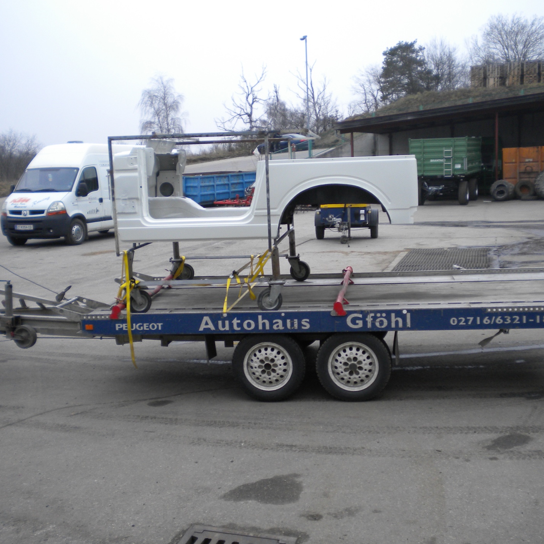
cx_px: 280
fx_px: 747
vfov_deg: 40.0
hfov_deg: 40.0
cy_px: 270
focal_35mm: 42
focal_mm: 6.3
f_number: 3.1
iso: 108
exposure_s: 1/52.2
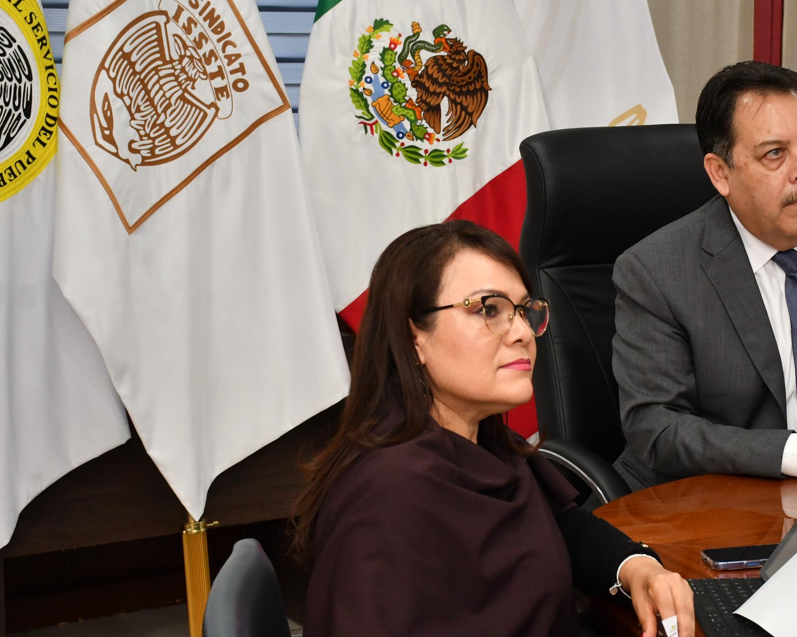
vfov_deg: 17.8
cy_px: 364
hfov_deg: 22.0
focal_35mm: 86
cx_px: 622
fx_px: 2028
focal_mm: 38
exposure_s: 1/125
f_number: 5.6
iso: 1000
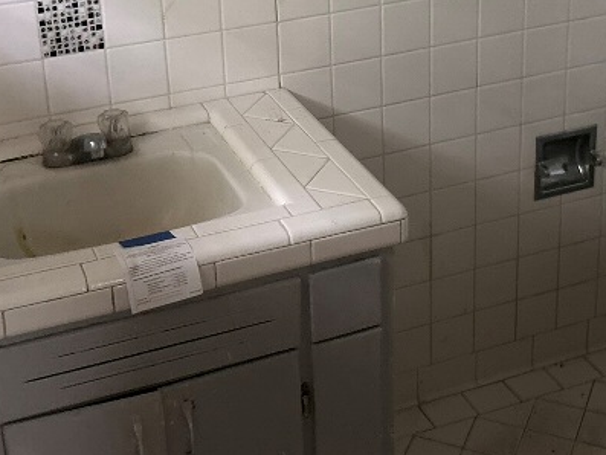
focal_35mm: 67
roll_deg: +2.1
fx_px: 1173
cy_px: 47
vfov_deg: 21.5
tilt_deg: -18.7
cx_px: 325
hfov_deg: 29.0
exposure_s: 1/31
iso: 640
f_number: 1.6
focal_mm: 5.96
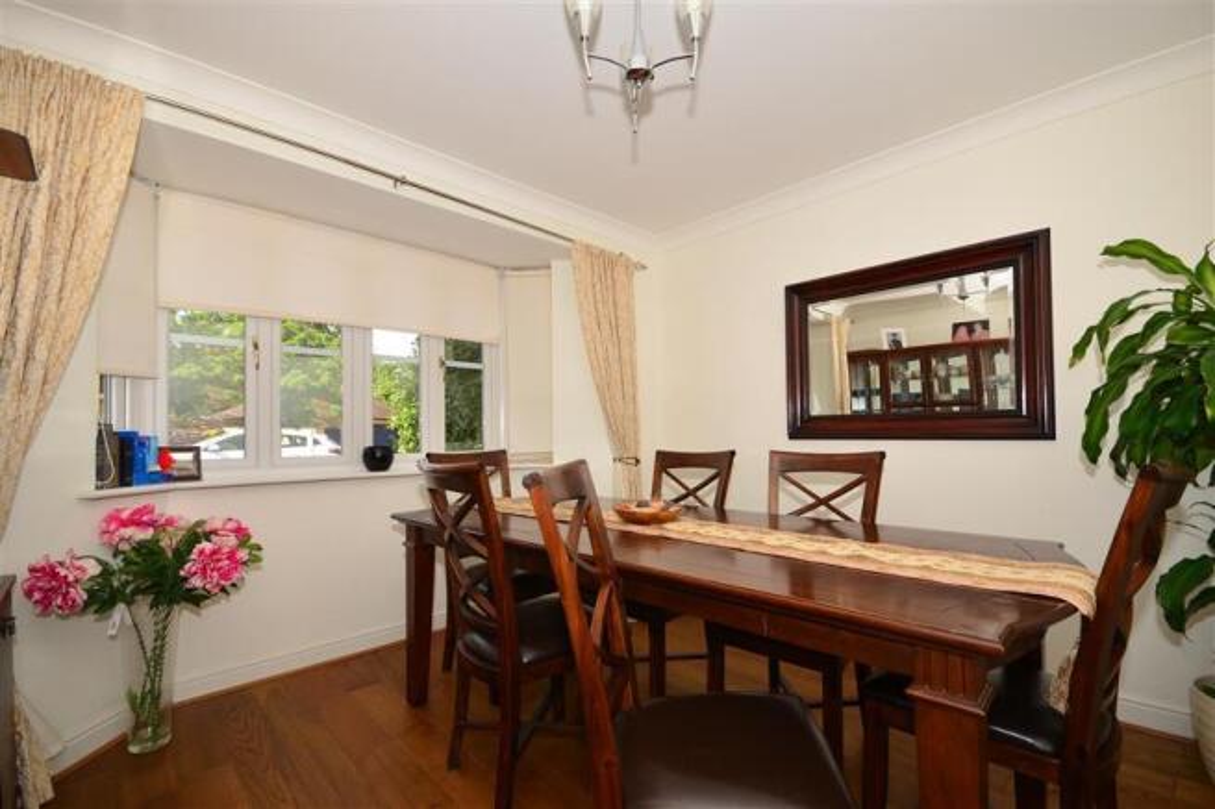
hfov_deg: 100.4
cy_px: 404
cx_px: 608
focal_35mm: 15
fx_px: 506
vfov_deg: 77.3
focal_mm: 10
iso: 200
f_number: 7.1
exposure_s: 1/200
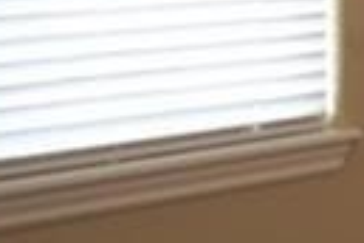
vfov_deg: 10.9
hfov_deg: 11.5
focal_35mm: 119
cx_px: 1044
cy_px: -164
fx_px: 1203
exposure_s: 1/80
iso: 400
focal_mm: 10
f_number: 4
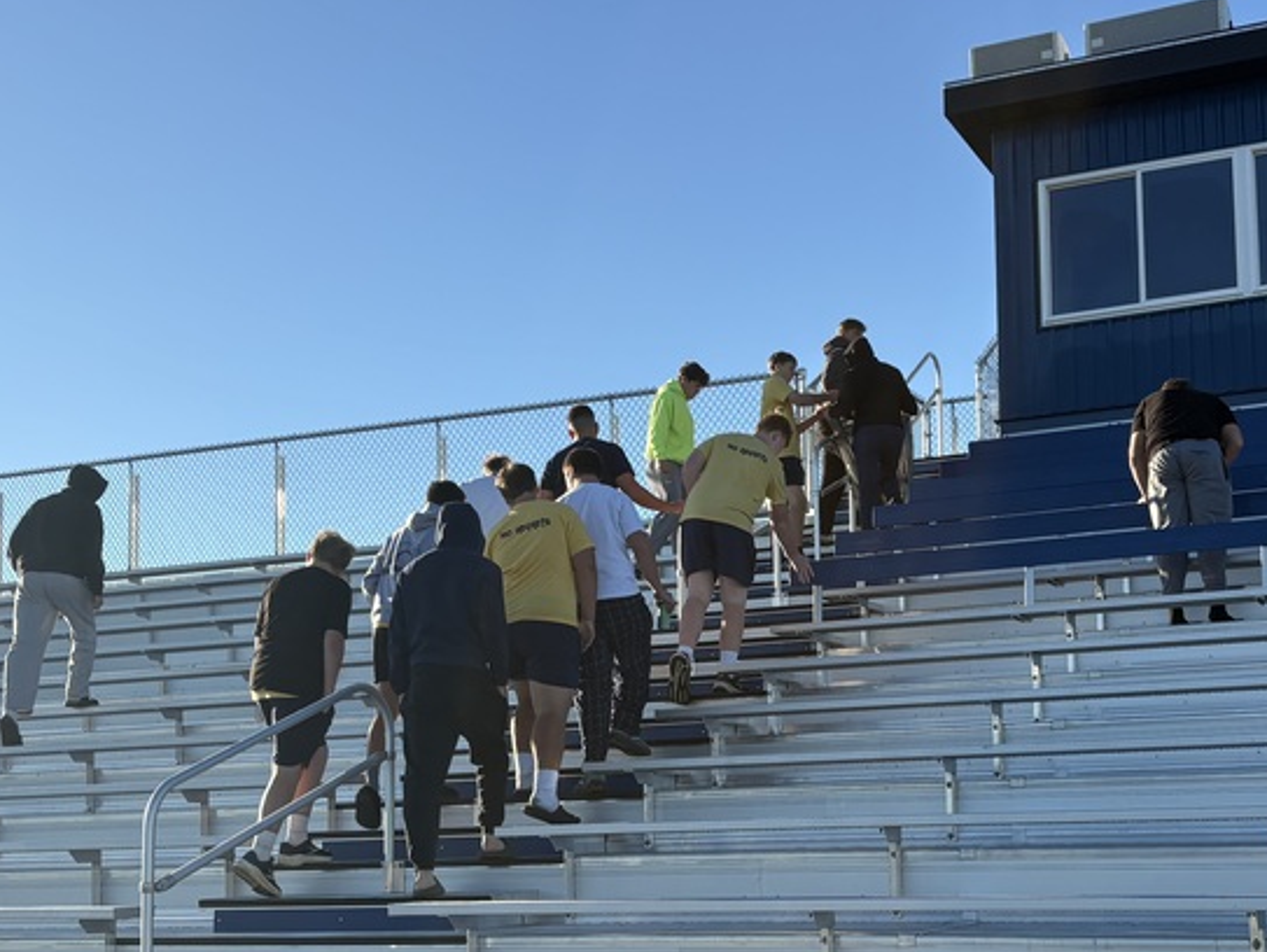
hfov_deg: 38.7
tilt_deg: +5.7
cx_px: 765
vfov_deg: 29.3
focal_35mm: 49
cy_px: 702
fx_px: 1795
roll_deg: +1.0
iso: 50
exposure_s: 1/2012
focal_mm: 5.96
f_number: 1.6
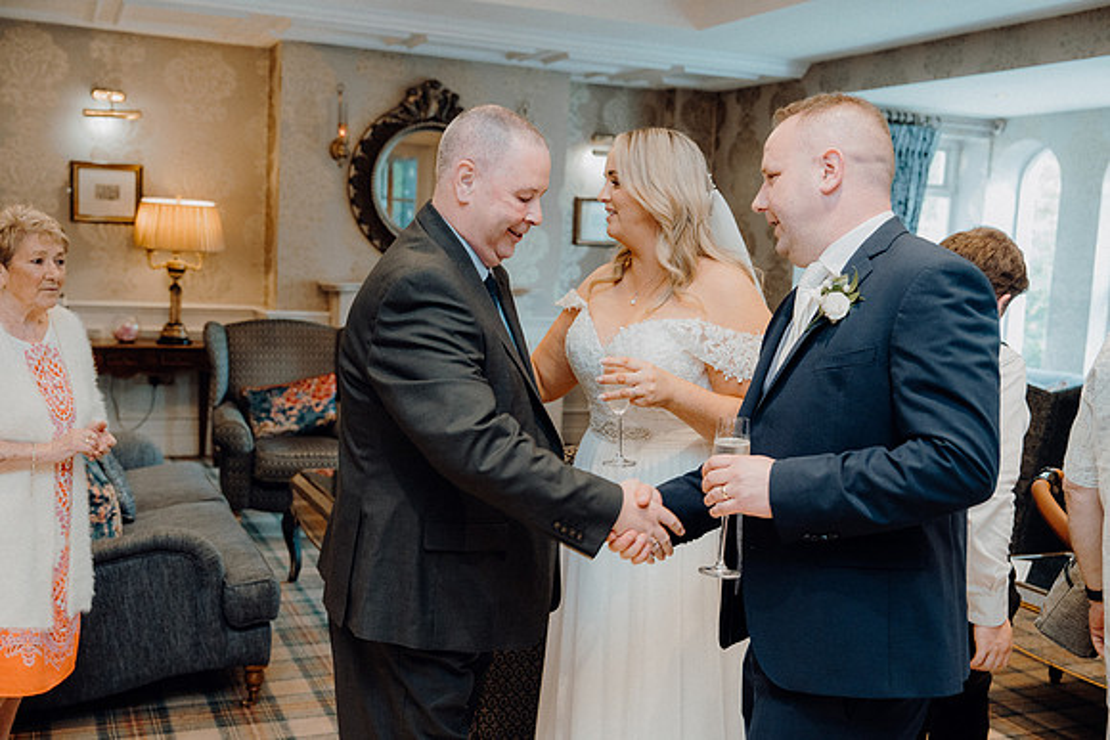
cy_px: 370
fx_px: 1203
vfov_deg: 34.2
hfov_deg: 49.5
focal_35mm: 39
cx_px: 555
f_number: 3.5
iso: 2500
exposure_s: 1/160
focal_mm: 39
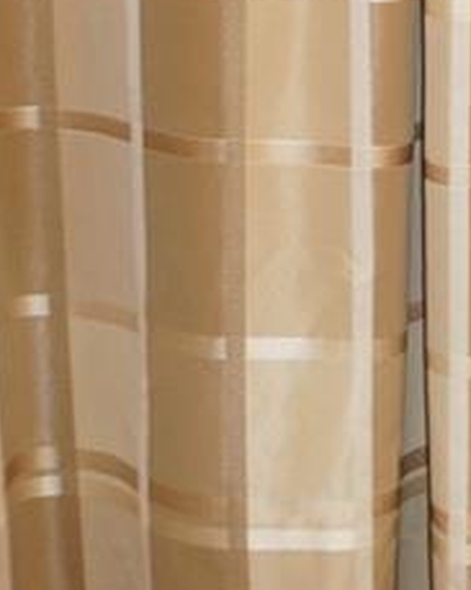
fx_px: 2057
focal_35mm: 118
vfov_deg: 16.3
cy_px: 188
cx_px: 934
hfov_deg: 11.7
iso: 640
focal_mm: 16
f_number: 4
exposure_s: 1/160
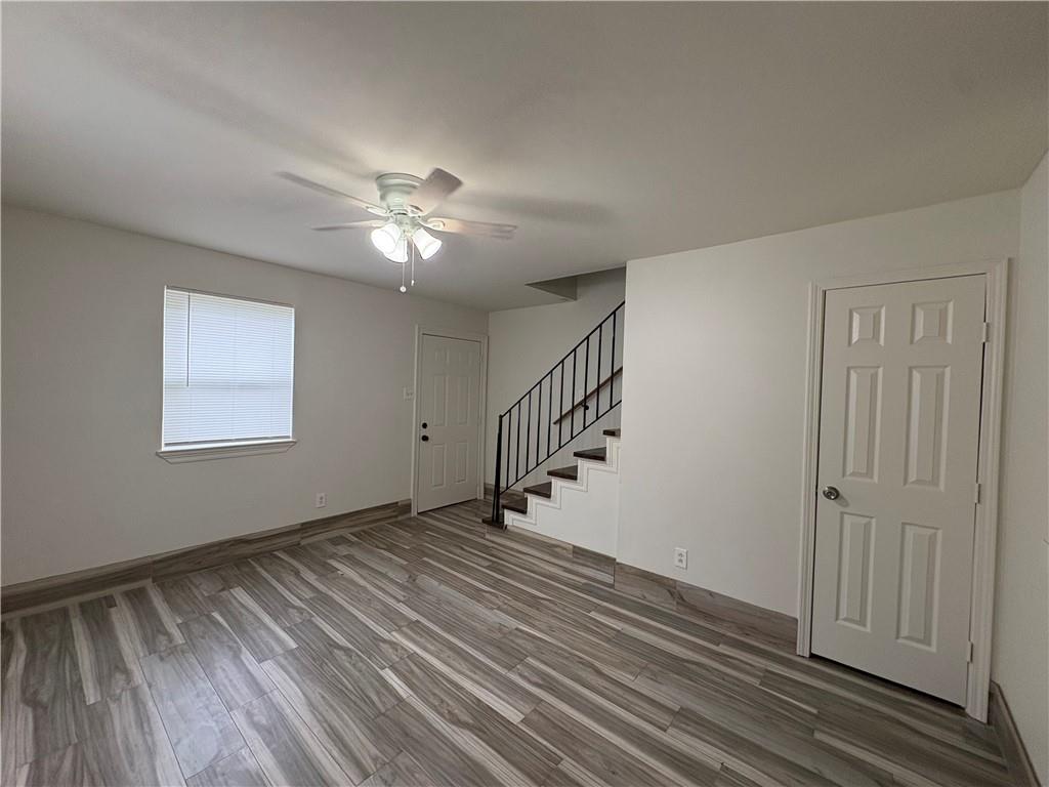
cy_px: 394
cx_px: 524
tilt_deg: -1.7
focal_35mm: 14
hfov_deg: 102.1
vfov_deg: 85.7
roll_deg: -1.4
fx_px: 424
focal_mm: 2.22
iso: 250
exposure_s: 1/120
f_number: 2.2
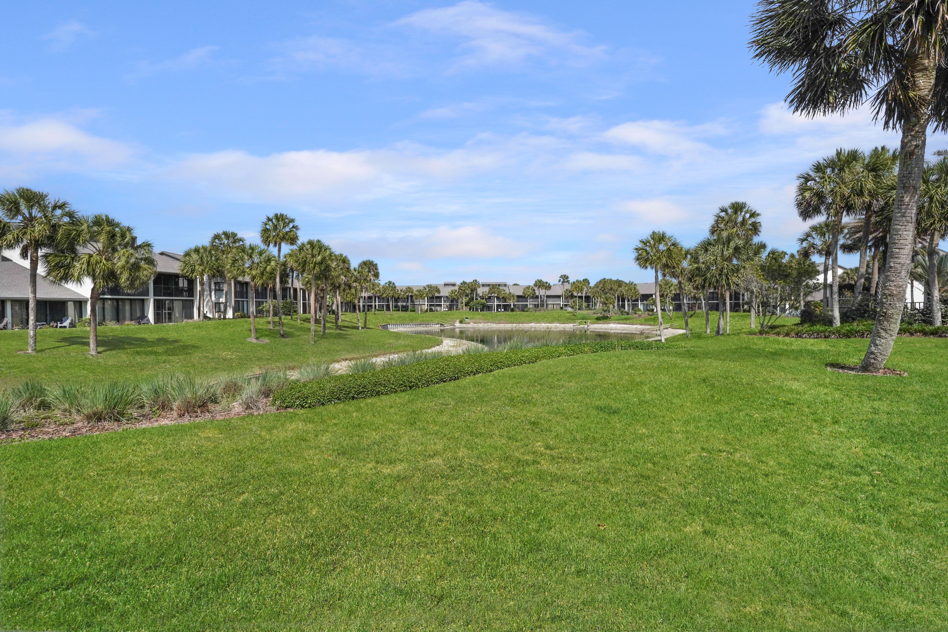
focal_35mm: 17
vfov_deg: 70.4
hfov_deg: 93.3
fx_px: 448
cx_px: 474
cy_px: 316
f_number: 8
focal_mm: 17
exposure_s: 1/320
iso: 800
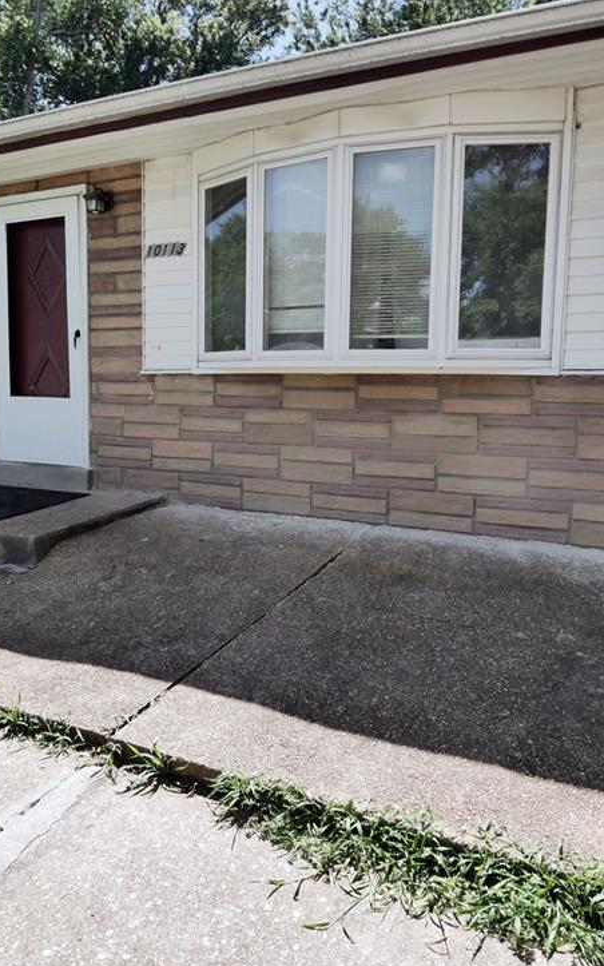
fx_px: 711
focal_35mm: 27
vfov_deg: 68.4
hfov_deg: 46.0
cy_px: 468
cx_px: 305
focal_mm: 9
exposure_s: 1/320
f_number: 7.1
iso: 800
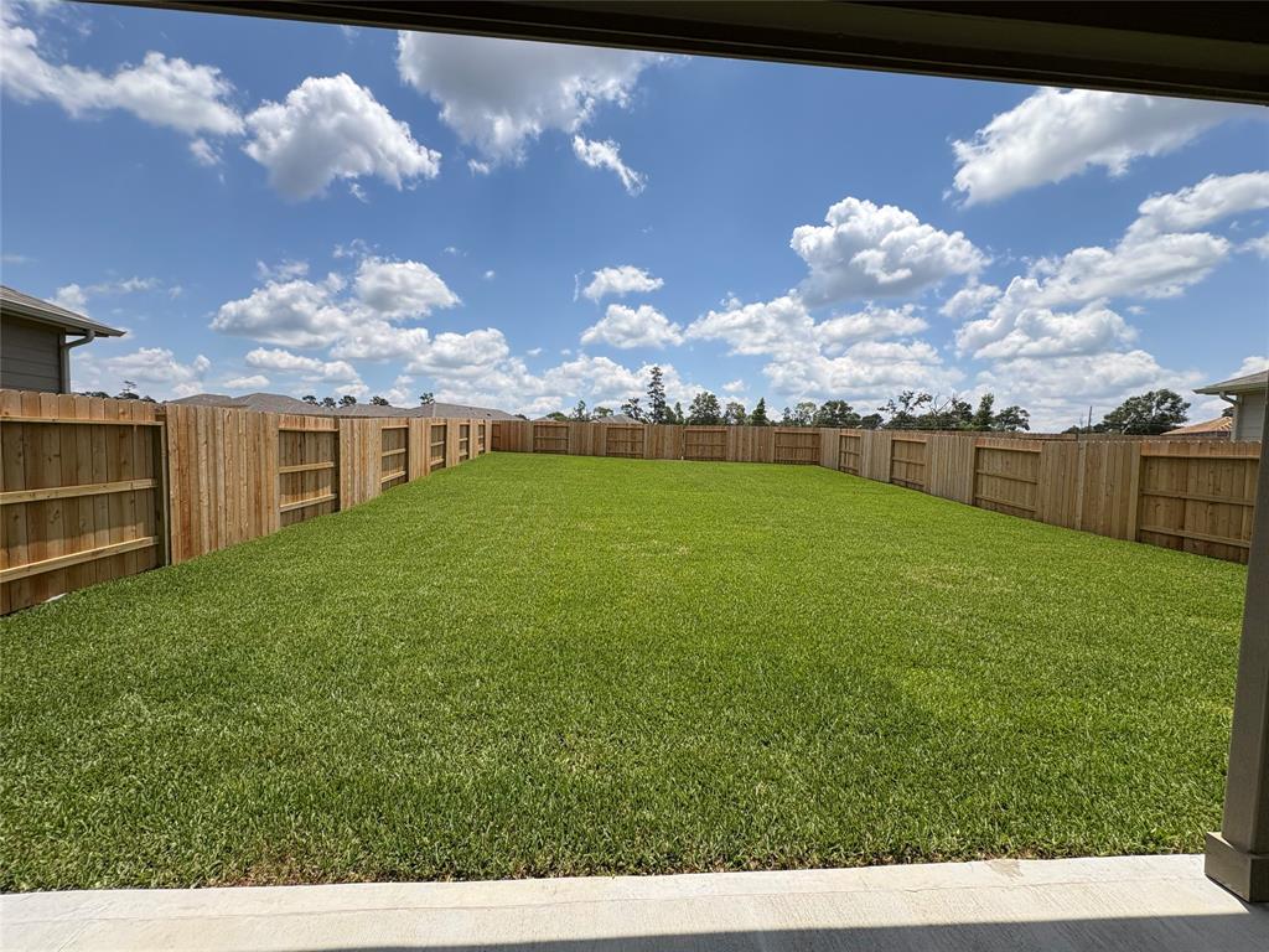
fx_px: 513
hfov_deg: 102.1
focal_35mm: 14
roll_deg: -0.8
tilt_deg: -3.3
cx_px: 634
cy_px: 476
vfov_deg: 85.7
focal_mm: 2.22
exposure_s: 1/2674
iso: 50
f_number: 2.2
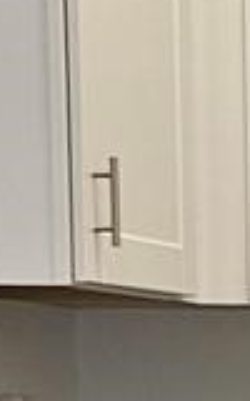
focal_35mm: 244
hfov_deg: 4.8
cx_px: 1042
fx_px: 2660
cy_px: 664
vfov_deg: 8.3
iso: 200
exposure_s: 1/120
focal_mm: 6.3
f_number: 1.7
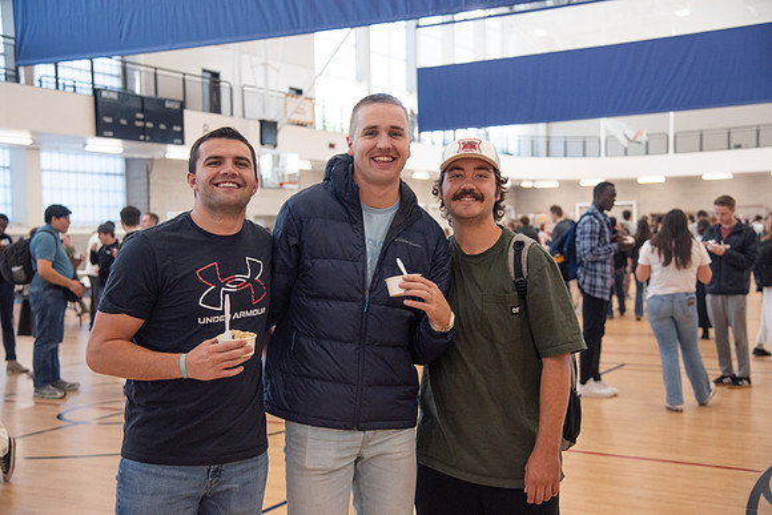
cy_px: 258
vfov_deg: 28.1
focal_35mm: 48
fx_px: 1030
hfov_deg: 41.1
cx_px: 386
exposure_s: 1/200
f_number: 4
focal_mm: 48
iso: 1250
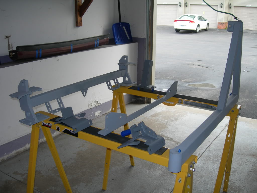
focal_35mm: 38
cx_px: 128
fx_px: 282
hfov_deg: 49.0
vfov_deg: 37.7
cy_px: 96
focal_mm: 7.8
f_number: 2.8
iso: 50
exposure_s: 1/30
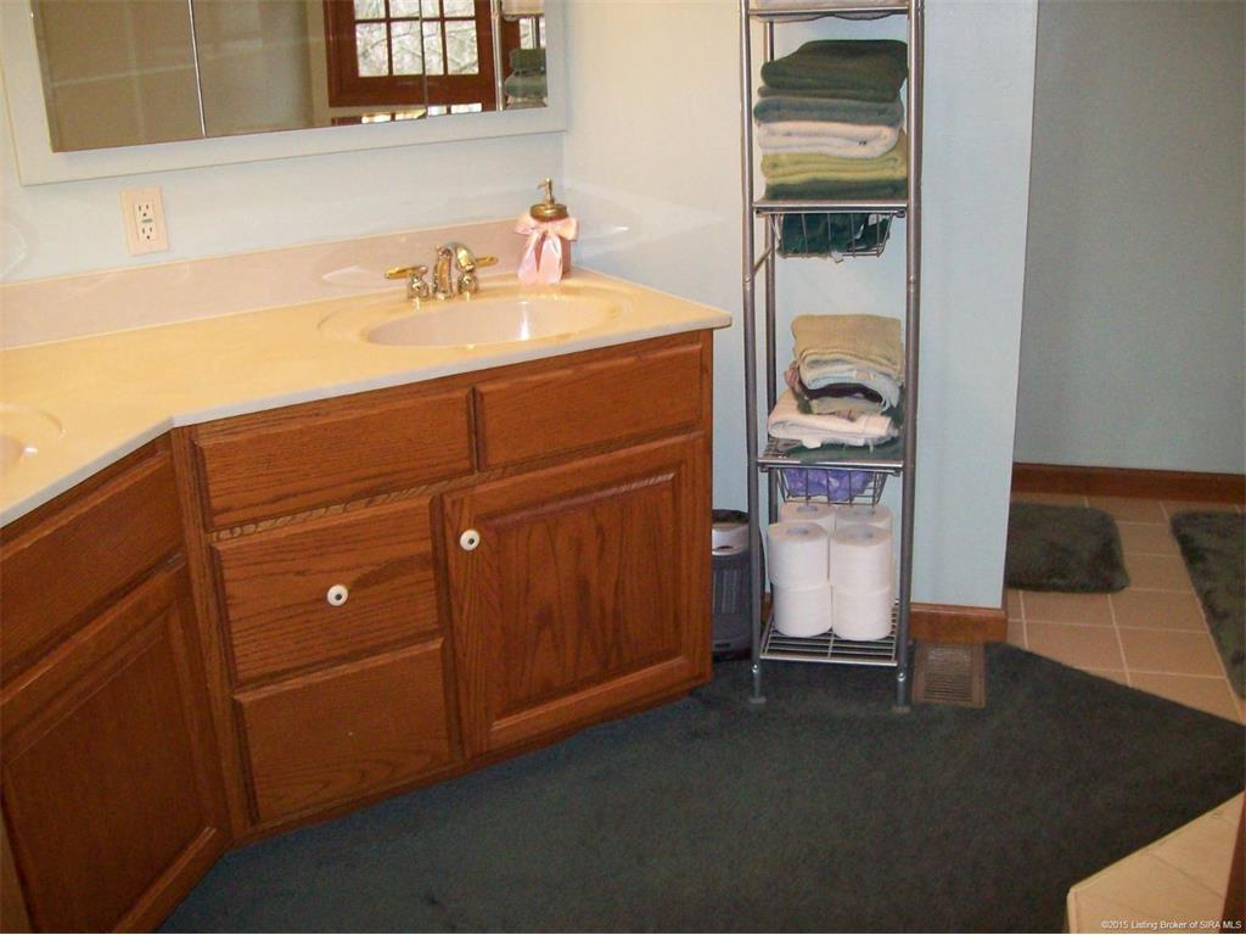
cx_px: 623
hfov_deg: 51.4
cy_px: 468
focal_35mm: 36
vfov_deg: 39.7
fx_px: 1296
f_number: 2.7
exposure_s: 1/64
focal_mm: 6
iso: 200
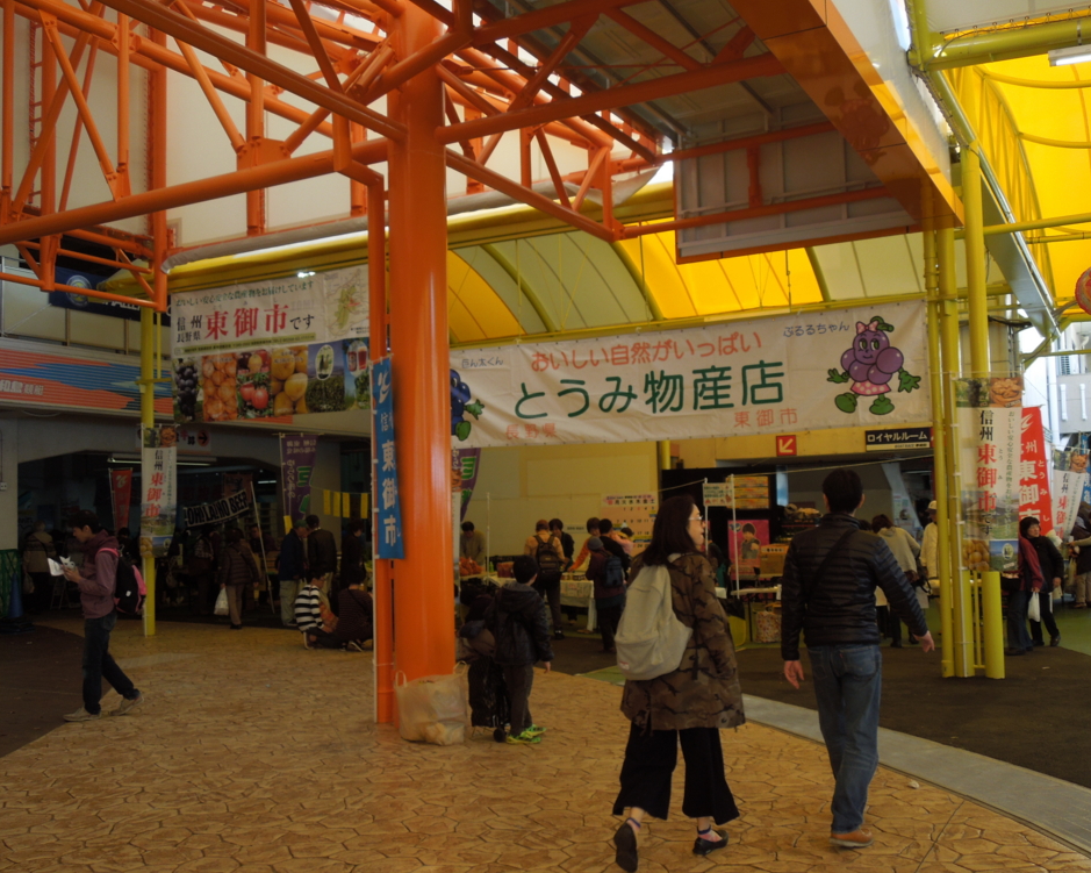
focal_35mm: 33
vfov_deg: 44.5
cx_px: 557
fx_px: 1065
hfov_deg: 54.2
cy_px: 441
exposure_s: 1/160
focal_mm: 5.6
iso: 100
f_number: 3.6
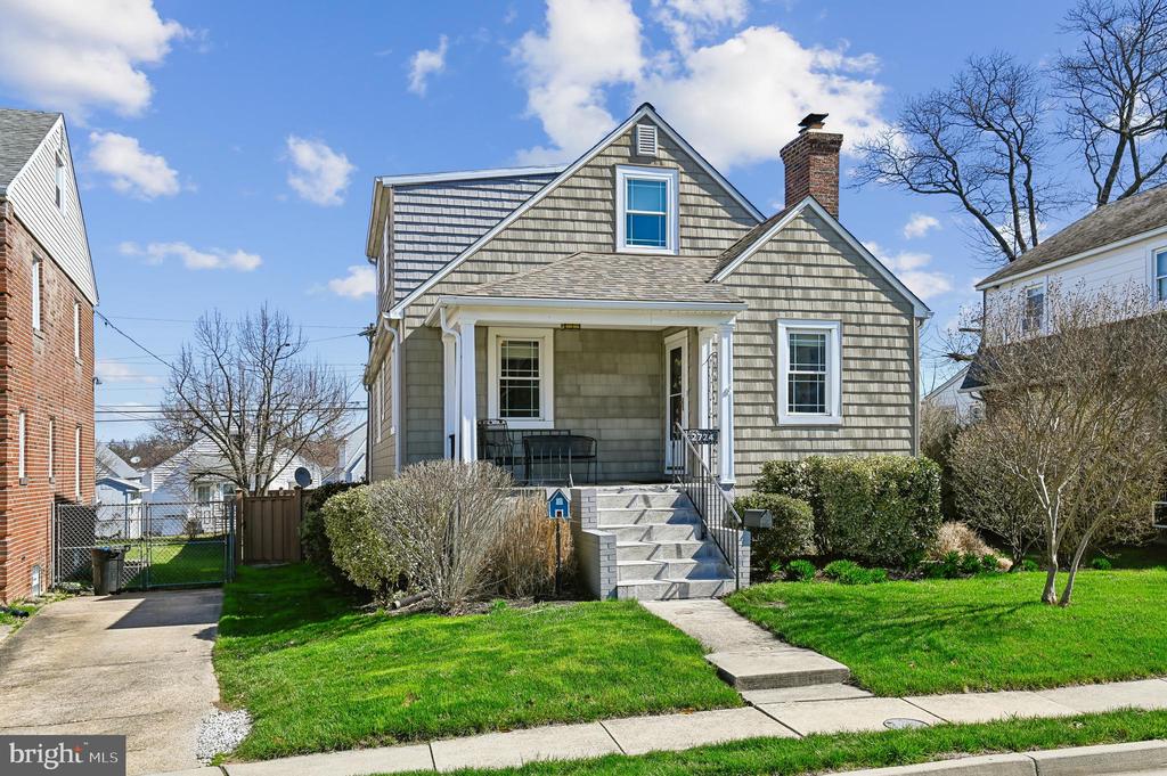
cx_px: 584
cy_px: 388
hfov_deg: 63.7
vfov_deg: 44.9
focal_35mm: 29
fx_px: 939
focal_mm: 29
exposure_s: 1/400
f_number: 7.1
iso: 100
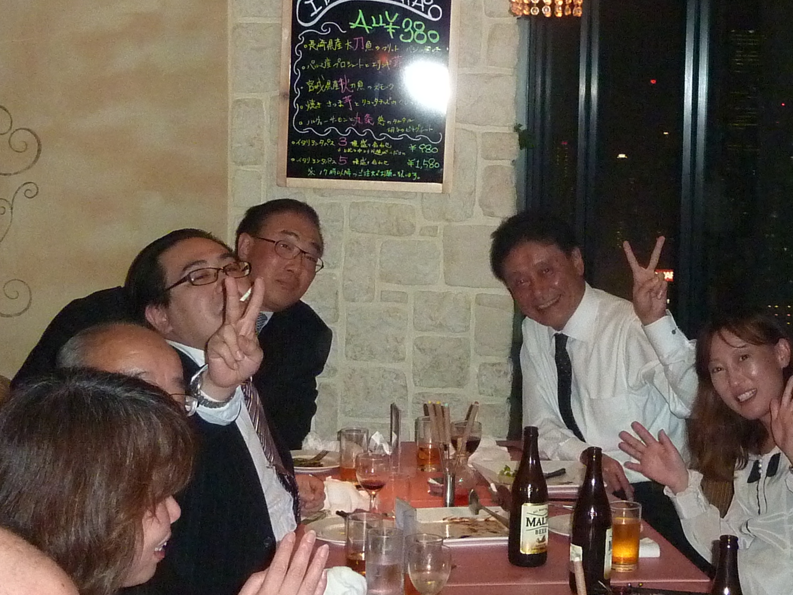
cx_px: 513
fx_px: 1741
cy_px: 258
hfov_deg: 25.6
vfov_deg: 19.4
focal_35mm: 76
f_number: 3.5
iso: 500
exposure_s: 1/30
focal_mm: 5.3
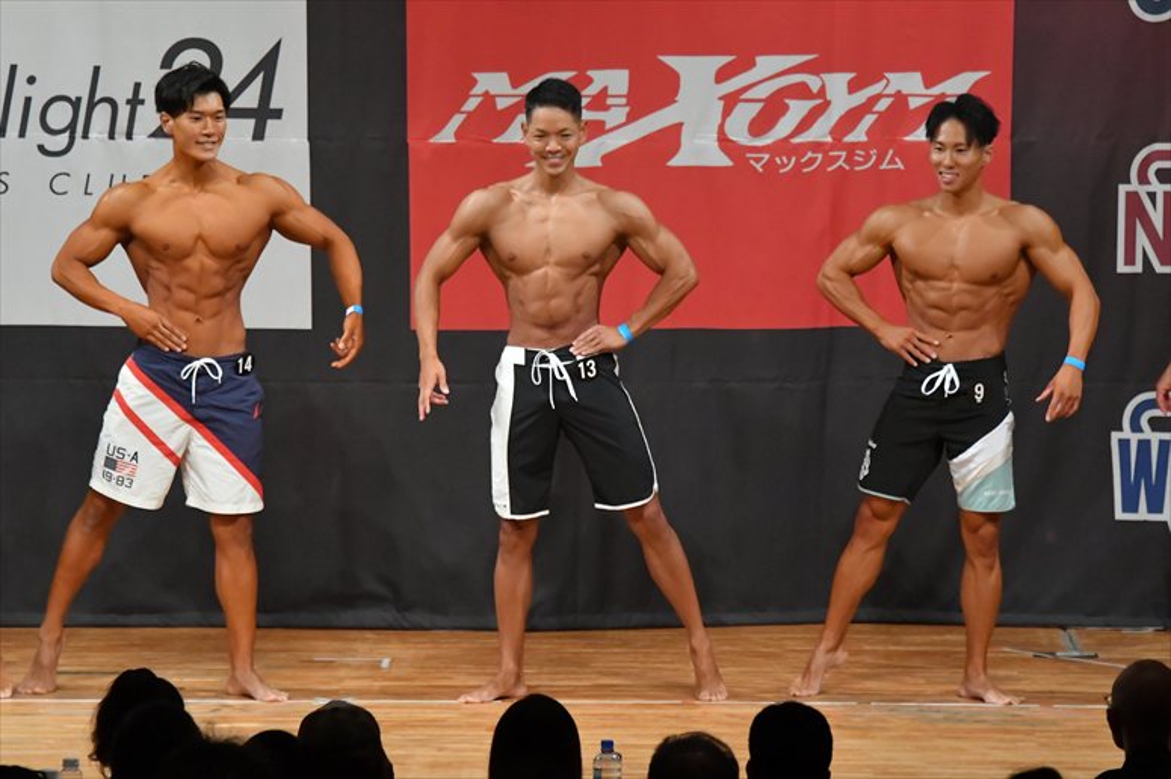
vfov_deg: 5.4
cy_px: 390
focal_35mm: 255
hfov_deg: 8.1
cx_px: 586
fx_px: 8291
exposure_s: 1/400
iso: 7200
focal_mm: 170
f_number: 5.6
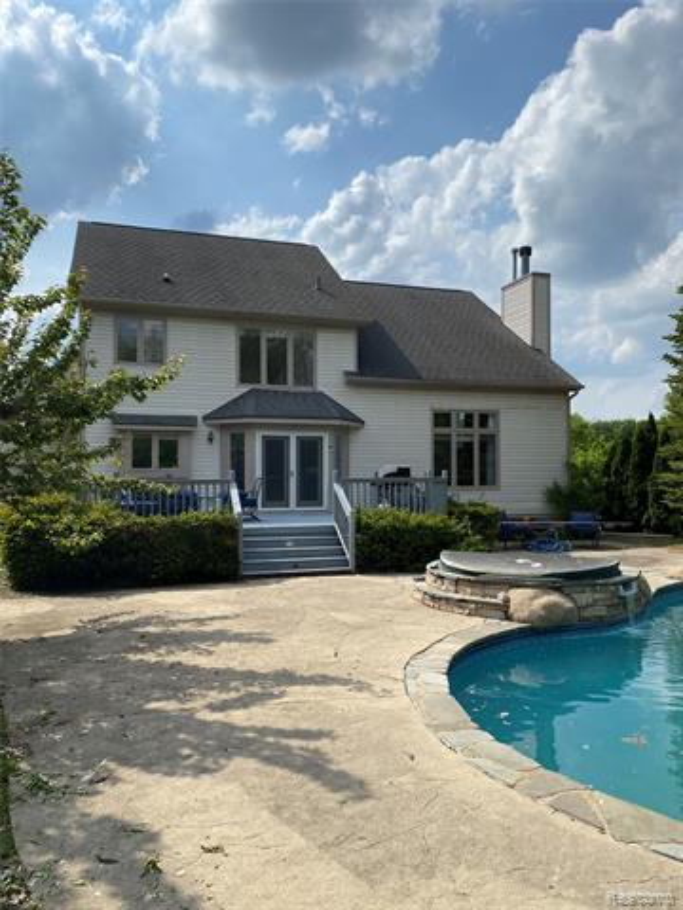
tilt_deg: +3.7
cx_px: 342
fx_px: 684
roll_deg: +0.0
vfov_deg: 67.3
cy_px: 455
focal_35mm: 26
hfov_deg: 53.1
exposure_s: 1/5236
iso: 32
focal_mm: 4.25
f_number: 1.8
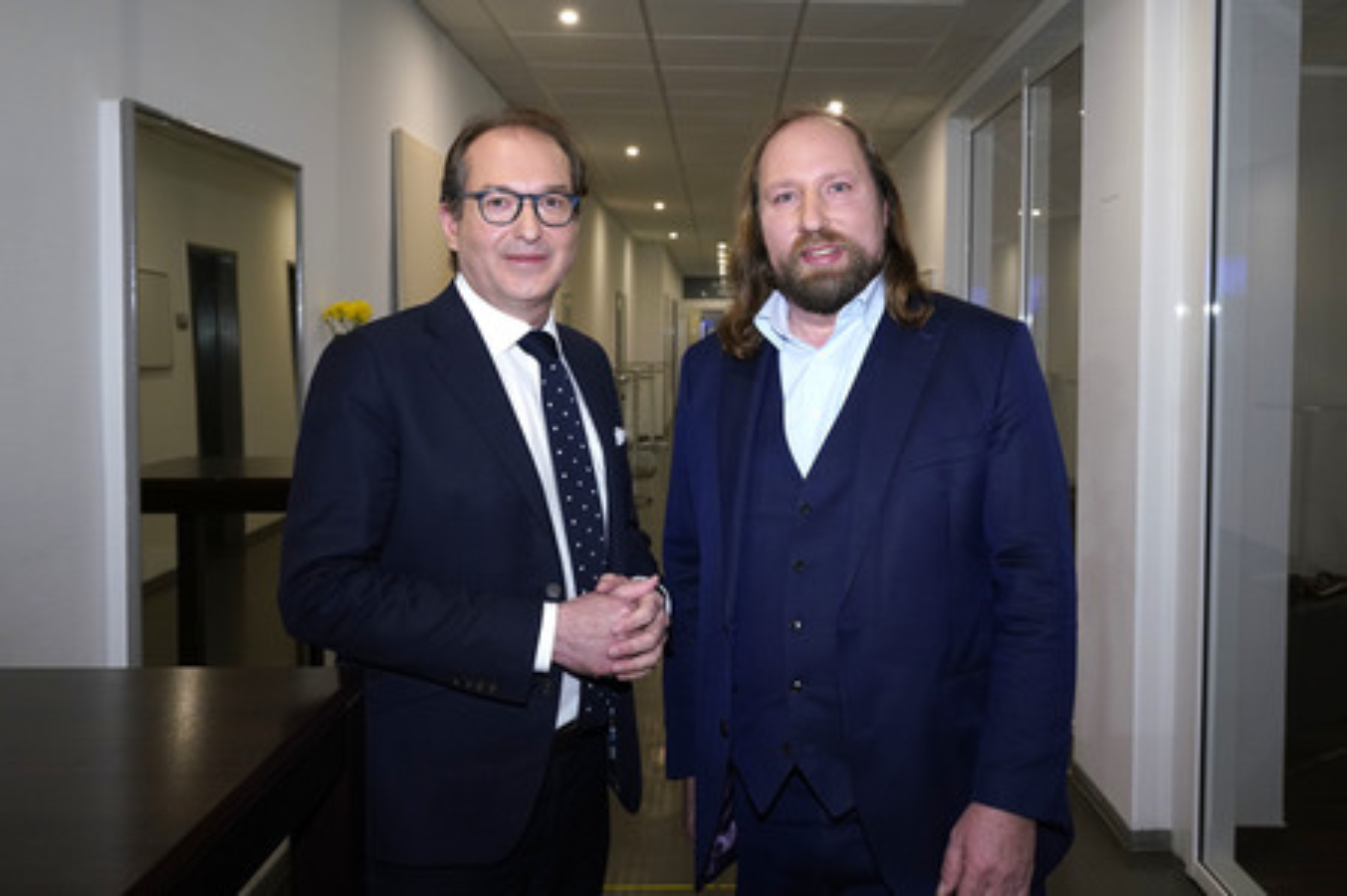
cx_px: 674
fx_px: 1047
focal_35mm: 28
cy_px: 448
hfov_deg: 65.5
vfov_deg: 46.3
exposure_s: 1/50
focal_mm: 28
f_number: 5.6
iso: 1600
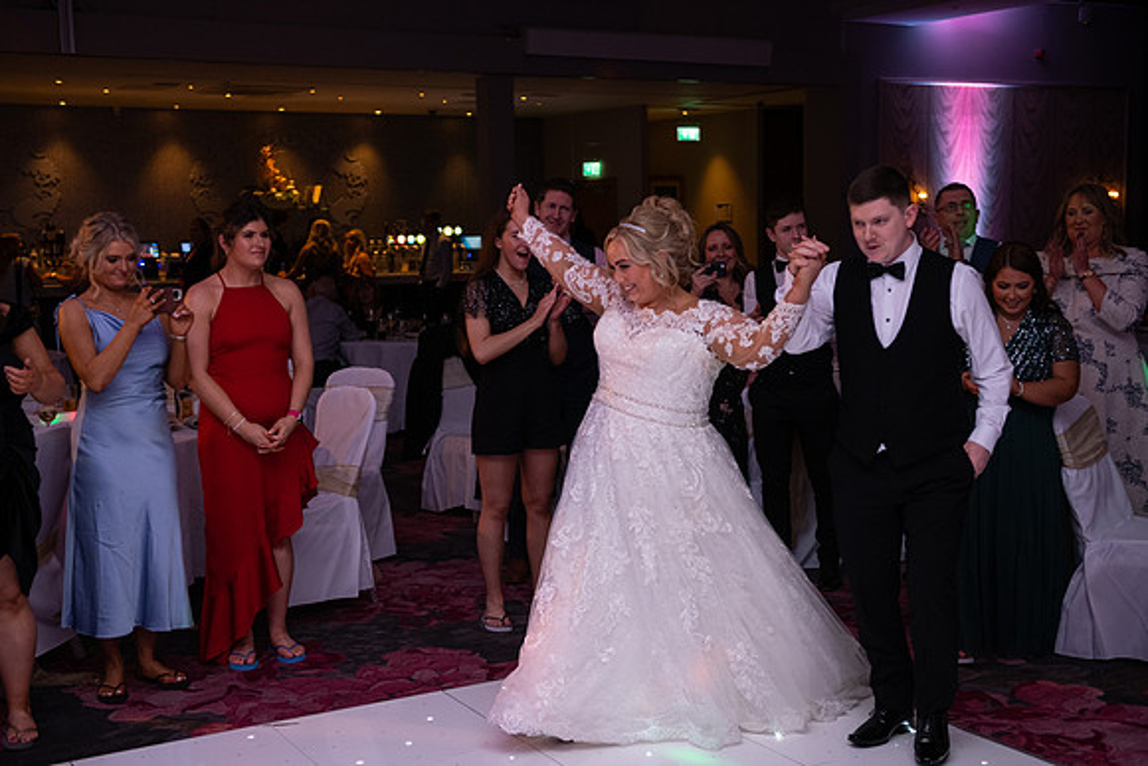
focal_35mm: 48
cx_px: 574
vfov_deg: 28.1
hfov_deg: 41.1
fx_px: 1531
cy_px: 383
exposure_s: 1/160
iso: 1250
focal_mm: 48
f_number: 3.5
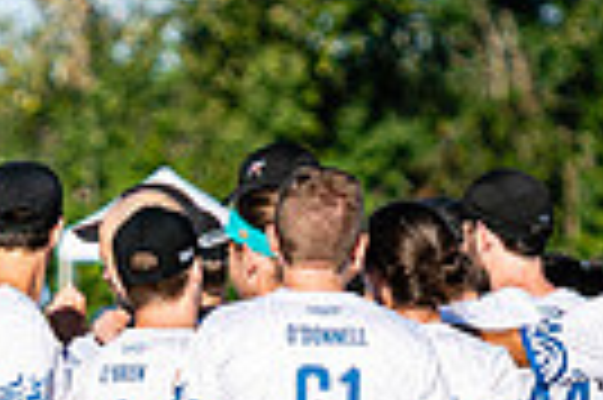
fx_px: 14923
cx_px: 633
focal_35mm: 892
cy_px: 582
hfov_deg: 2.3
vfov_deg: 1.5
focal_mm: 130
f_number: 3.2
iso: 100
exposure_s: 1/1600
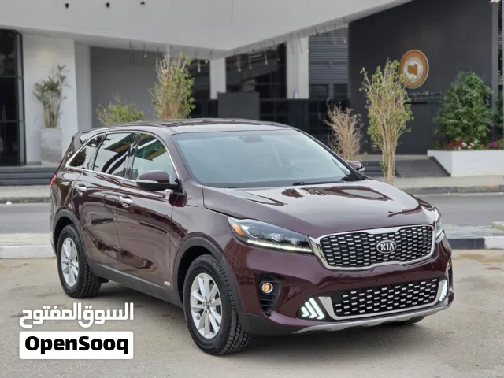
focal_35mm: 69
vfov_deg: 21.3
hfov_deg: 28.2
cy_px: 189
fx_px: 1005
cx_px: 252
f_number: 2.4
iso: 25
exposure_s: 1/170
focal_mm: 7
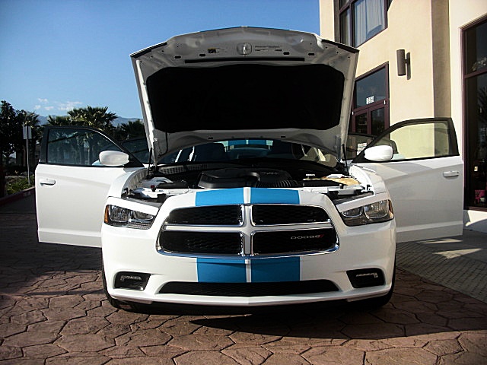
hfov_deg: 51.4
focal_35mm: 36
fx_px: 506
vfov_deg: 39.7
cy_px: 182
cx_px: 244
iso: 50
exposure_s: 1/800
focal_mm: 6.3
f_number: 2.8
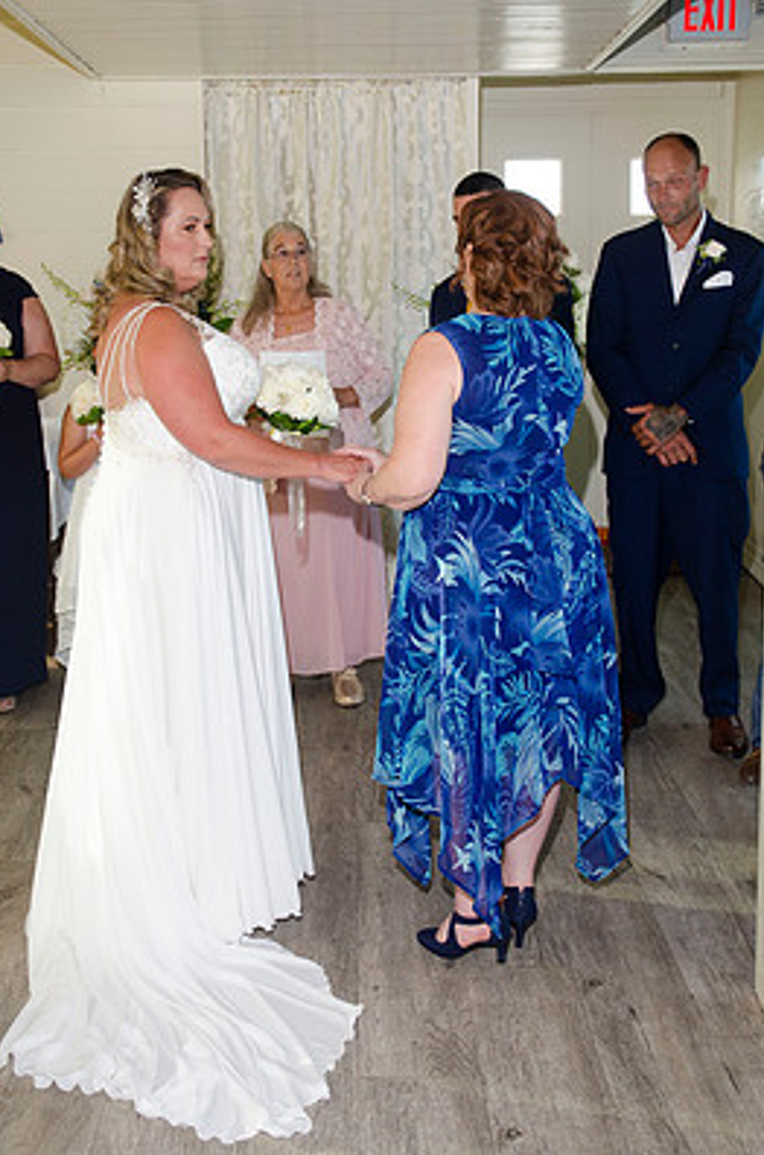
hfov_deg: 29.1
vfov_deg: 42.8
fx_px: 1472
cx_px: 347
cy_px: 540
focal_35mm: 46
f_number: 5.6
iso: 400
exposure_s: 1/125
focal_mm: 27
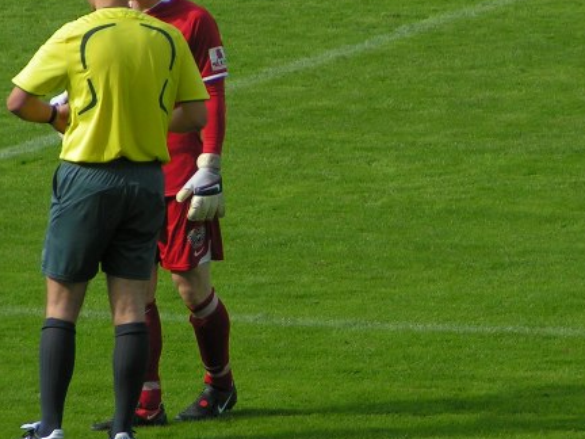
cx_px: 389
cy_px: 234
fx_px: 7723
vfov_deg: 3.3
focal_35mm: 457
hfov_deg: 4.3
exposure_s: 1/640
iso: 50
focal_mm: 37.8
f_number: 3.5
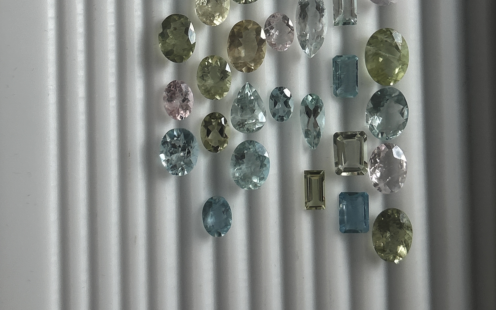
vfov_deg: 17.2
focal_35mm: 74
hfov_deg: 27.8
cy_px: -5
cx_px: 249
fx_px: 1000
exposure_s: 1/165
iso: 40
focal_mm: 5.7
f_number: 1.5
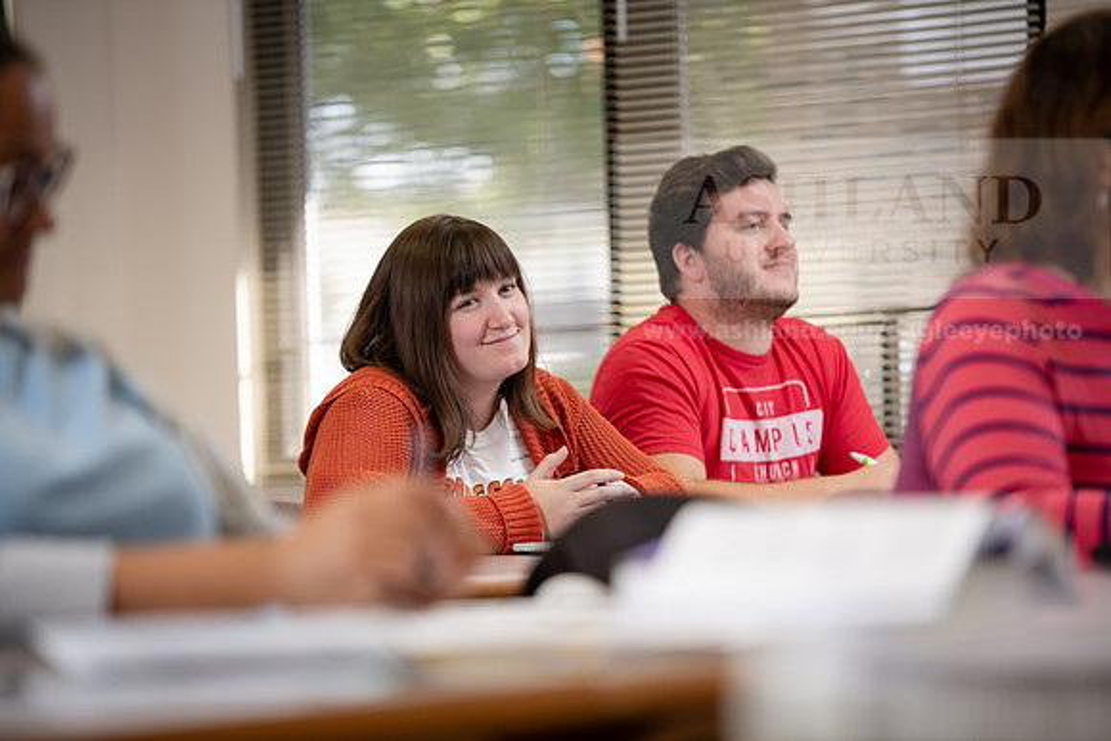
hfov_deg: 13.7
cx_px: 556
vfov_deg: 9.2
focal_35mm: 150
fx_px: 4630
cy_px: 370
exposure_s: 1/200
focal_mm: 150
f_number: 3.2
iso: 640
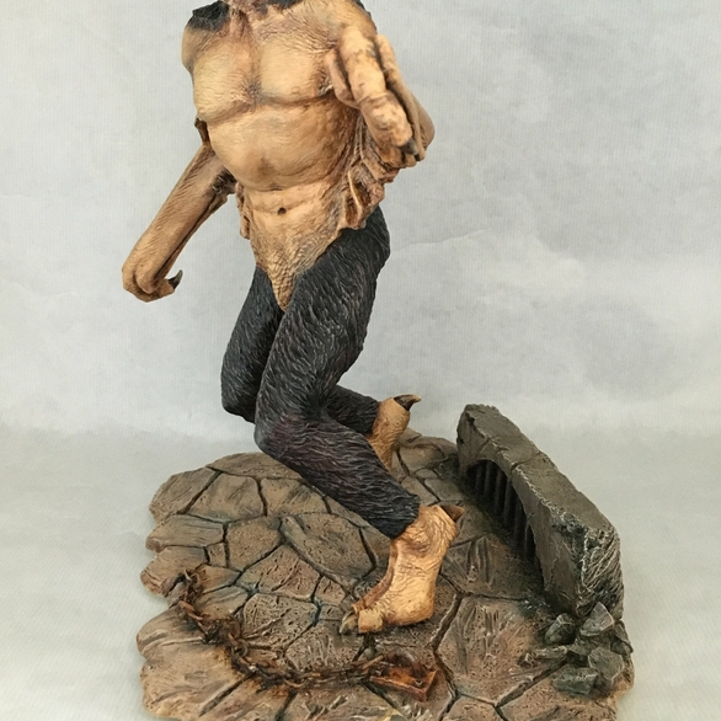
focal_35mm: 35
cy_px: 313
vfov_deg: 47.1
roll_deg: +0.5
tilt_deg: -14.9
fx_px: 825
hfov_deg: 47.2
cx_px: 356
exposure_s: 1/17
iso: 400
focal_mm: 4.15
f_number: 2.2
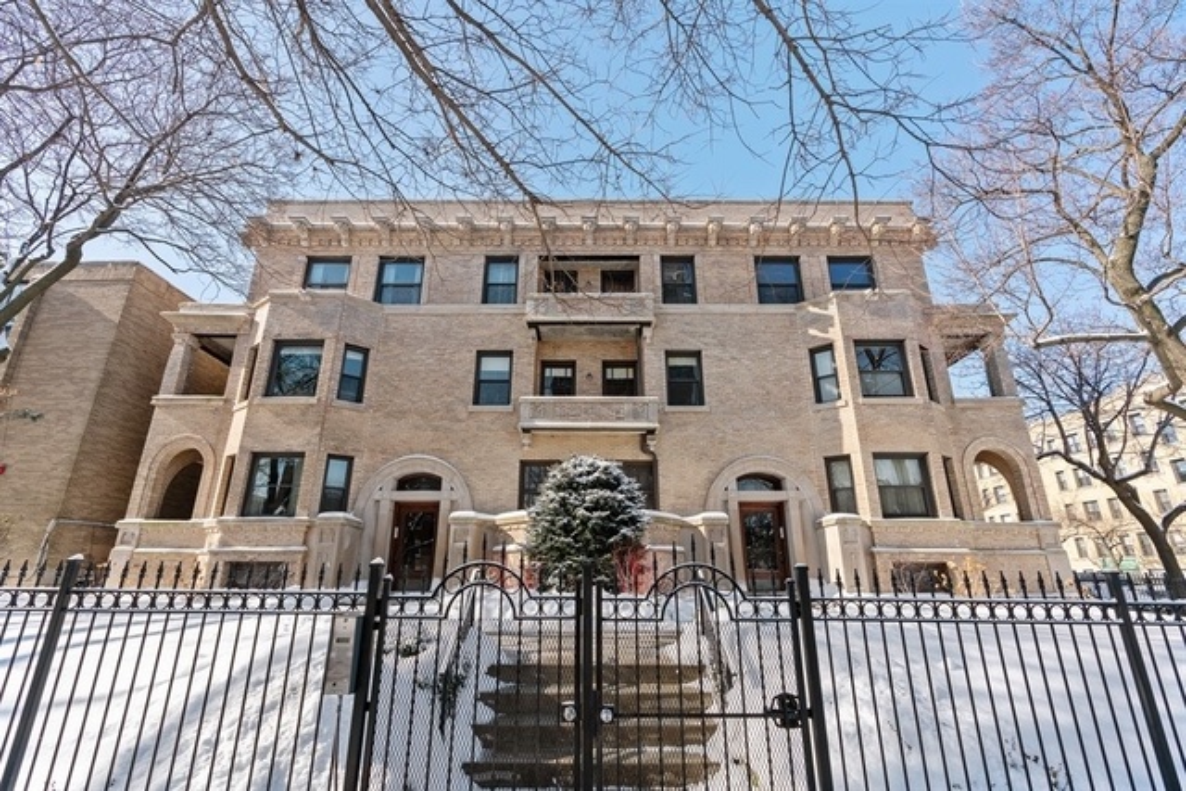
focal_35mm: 16
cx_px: 593
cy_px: 396
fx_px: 527
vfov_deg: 73.8
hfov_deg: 96.7
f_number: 8
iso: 200
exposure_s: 1/400
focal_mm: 16
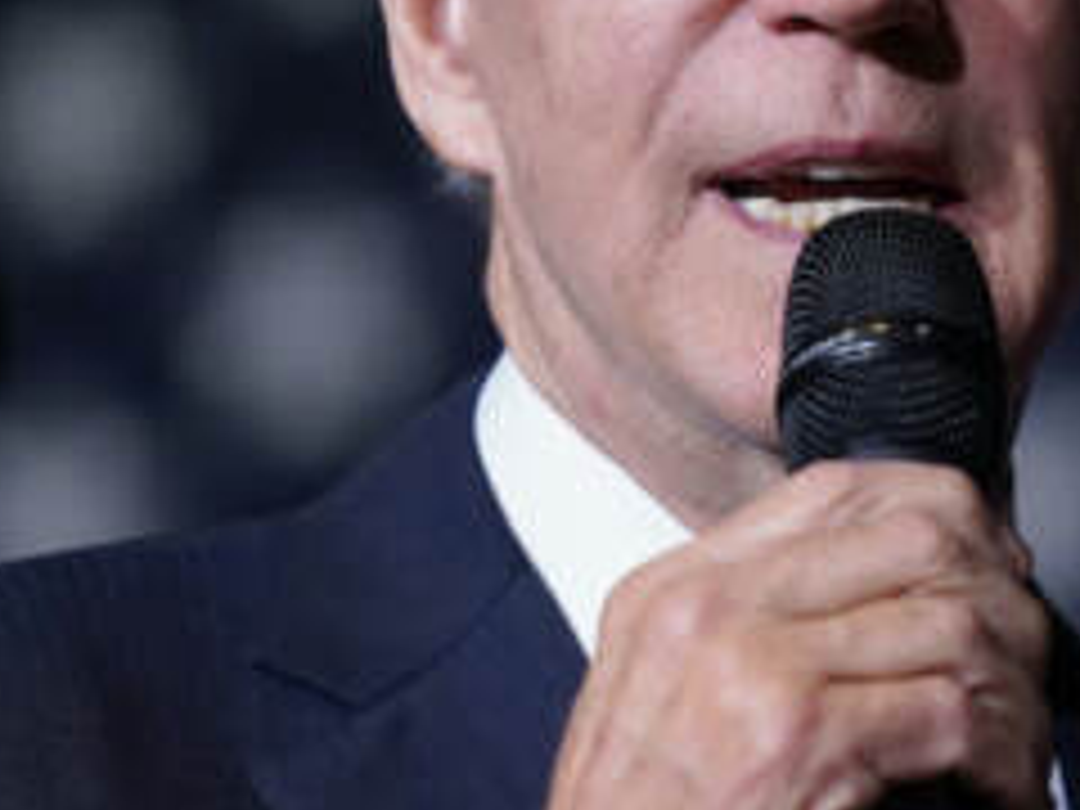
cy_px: 490
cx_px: 720
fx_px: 19219
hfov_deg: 3.2
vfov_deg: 2.4
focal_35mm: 616
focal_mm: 200
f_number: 2.8
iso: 2500
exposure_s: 1/250
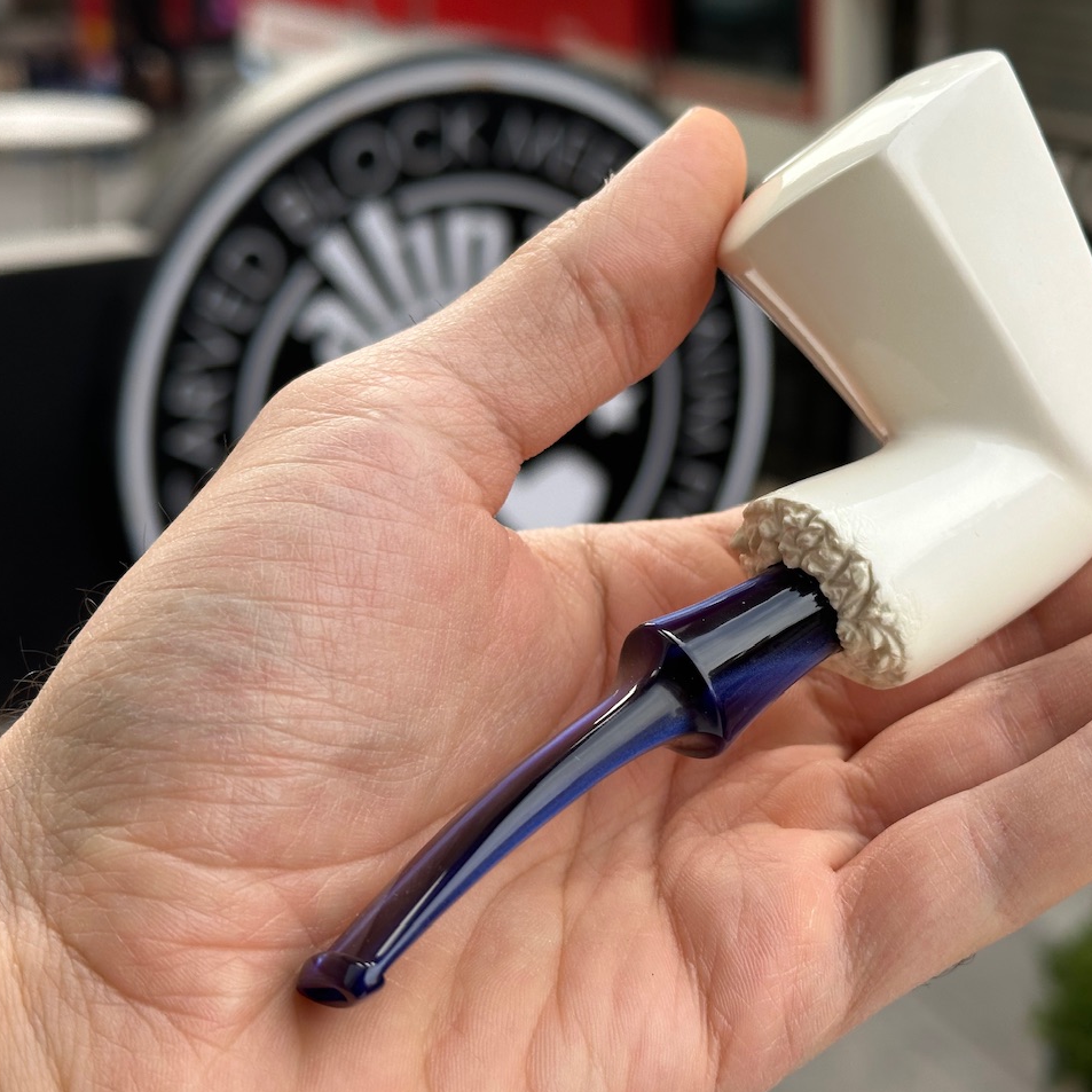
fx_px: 2034
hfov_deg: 29.9
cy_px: 548
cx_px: 684
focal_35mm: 57
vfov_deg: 30.0
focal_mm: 6.86
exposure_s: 1/767
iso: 64
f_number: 1.78
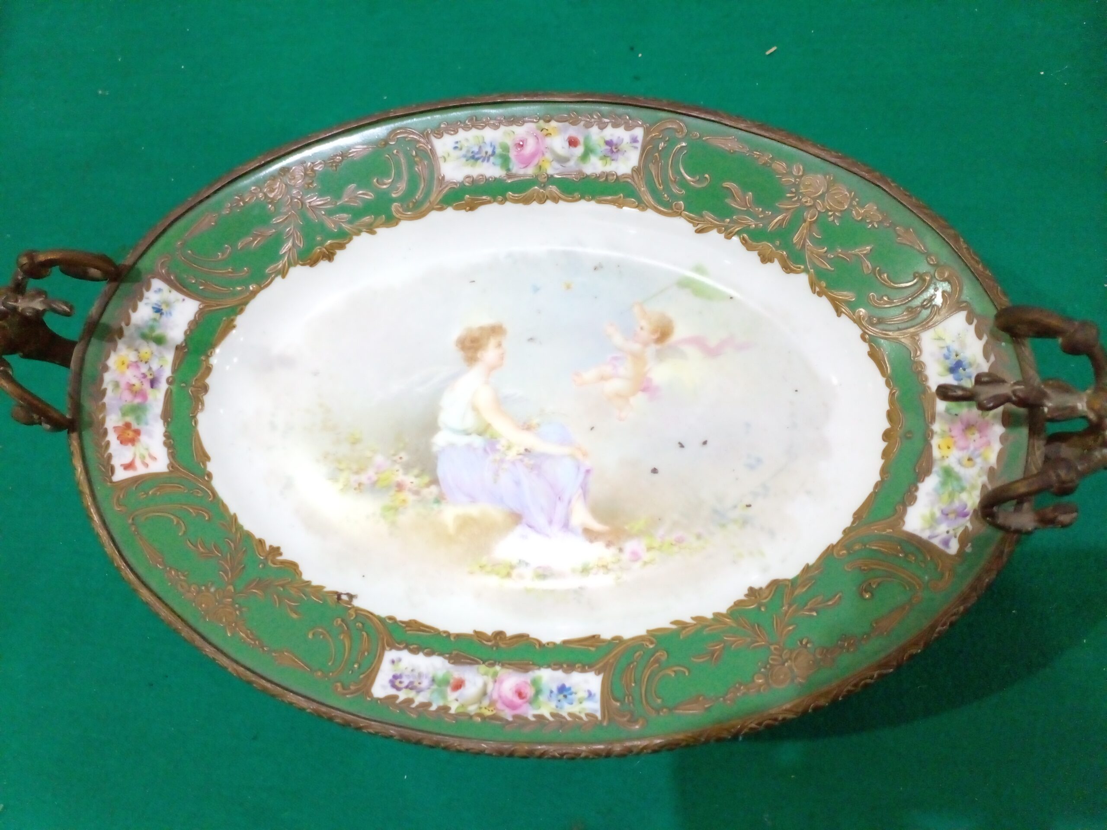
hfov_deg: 65.3
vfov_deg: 51.4
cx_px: 554
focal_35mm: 27
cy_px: 415
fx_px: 863
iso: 500
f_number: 1.9
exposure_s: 1/25
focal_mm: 3.6
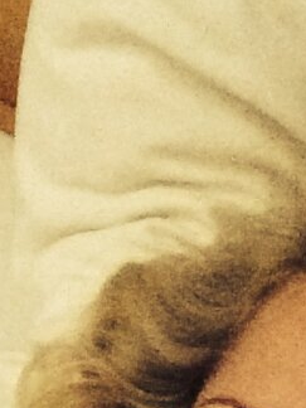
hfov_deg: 13.5
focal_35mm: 110
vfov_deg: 16.0
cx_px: 117
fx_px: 1297
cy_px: 657
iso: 1600
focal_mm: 2.15
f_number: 2.4
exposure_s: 1/15
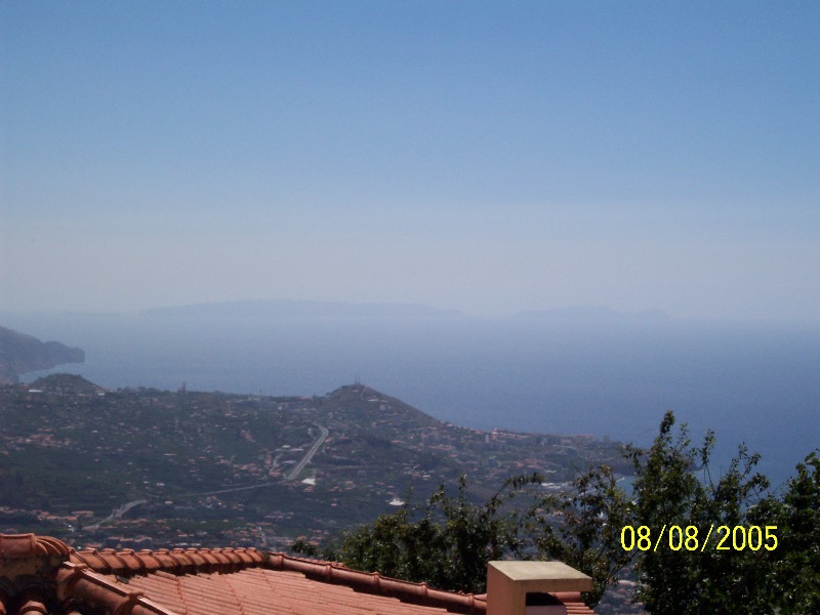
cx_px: 410
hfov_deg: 25.7
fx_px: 1800
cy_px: 308
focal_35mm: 76
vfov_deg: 19.4
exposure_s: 1/1000
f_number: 6.7
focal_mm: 16
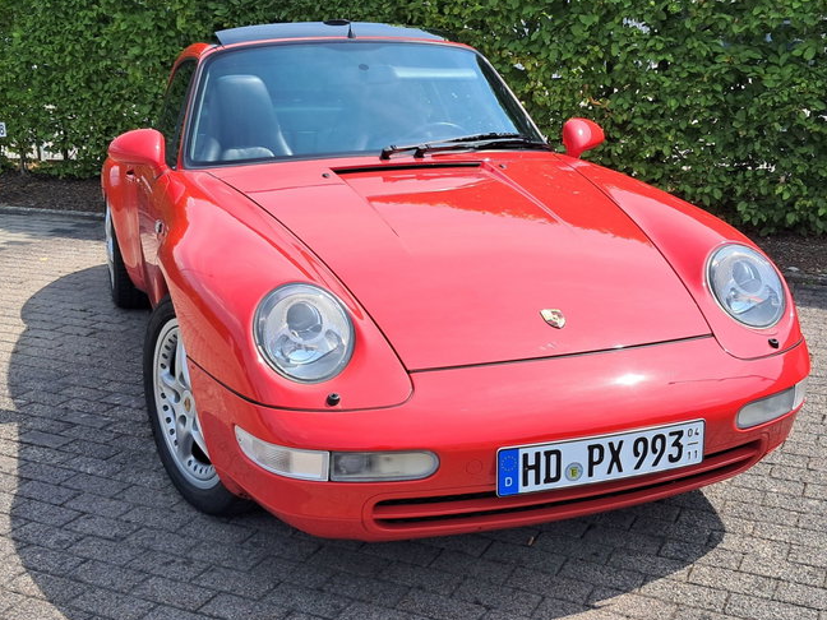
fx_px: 765
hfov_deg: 56.7
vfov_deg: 44.0
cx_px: 461
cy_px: 258
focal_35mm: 32
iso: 50
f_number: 1.8
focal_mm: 4
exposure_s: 1/500
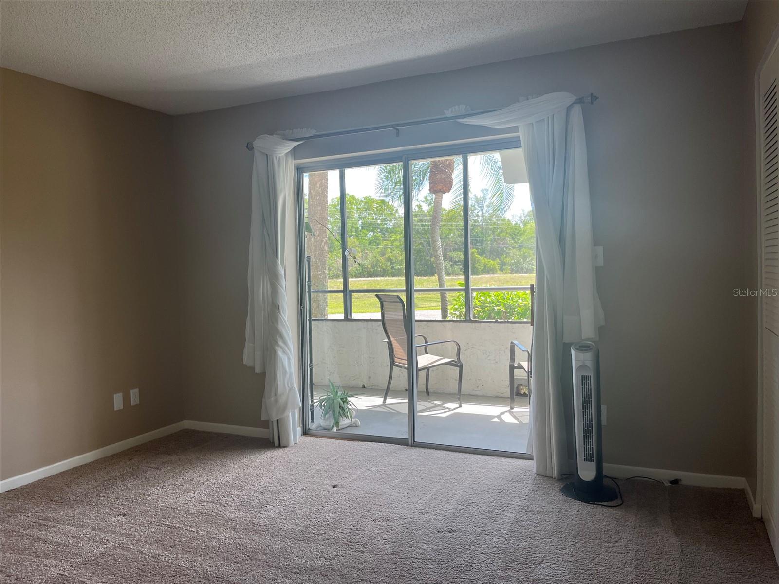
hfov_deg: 67.3
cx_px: 390
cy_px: 292
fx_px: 585
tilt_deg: -2.2
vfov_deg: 53.1
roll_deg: +2.4
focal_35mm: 26
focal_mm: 5.1
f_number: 1.6
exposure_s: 1/170
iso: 40
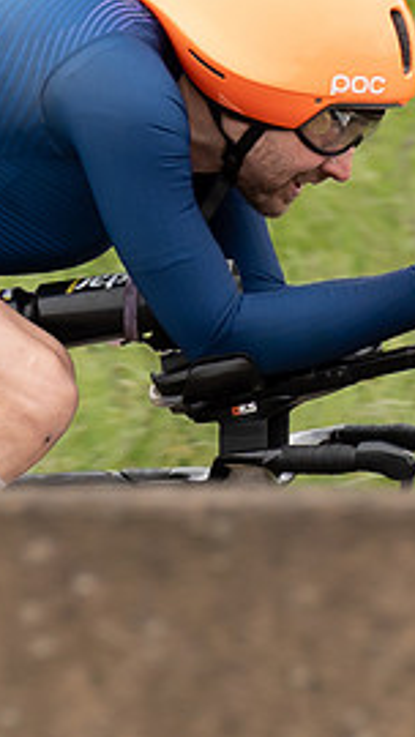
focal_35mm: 1298
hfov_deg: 0.9
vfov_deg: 1.7
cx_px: 279
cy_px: 187
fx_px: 25377
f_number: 4
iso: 320
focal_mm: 200
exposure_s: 1/1000
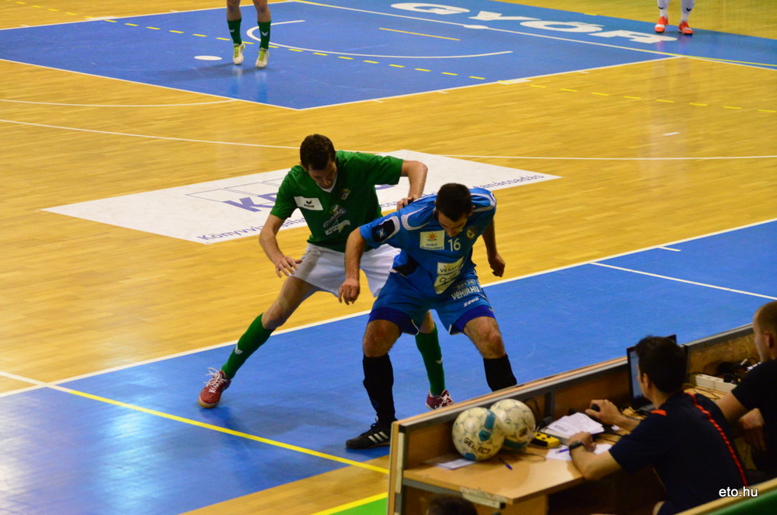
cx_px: 388
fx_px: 2973
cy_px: 258
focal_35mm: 138
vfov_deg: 9.9
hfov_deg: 14.9
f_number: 4.5
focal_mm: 92
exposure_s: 1/500
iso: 5000
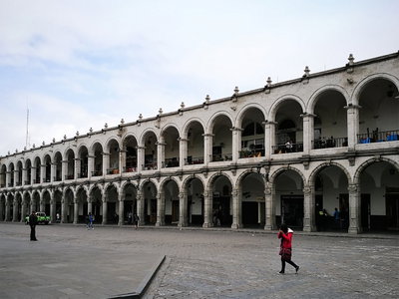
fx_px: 311
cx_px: 200
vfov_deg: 51.4
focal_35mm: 27
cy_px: 150
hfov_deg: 65.3
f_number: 2.2
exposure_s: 1/868
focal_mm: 4.5
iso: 50
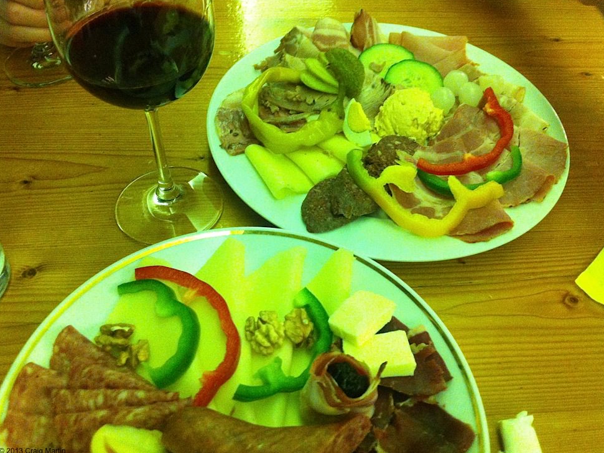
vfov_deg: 39.6
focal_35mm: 36
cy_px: 227
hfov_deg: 51.4
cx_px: 307
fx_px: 628
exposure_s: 1/15
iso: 400
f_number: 2.8
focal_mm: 3.85
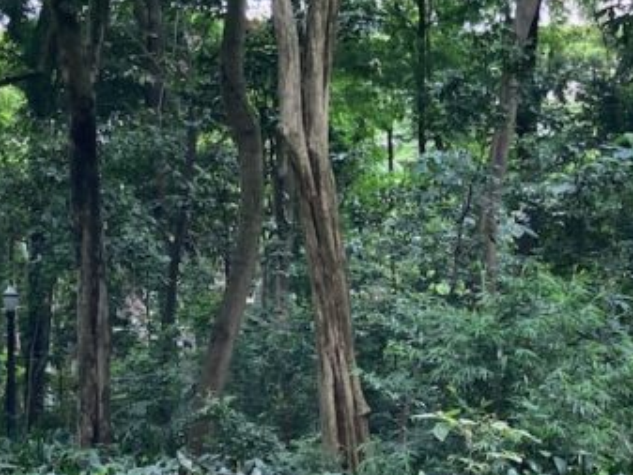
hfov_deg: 23.0
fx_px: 1555
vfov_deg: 17.2
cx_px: 321
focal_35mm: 85
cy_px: 383
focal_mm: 3.99
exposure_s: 1/102
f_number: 1.8
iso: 80
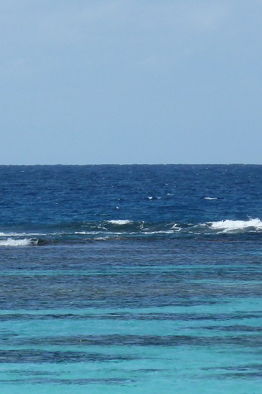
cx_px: -3
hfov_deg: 1.8
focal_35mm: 758
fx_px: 8274
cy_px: 255
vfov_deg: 2.7
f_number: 5.6
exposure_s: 1/400
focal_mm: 49.2
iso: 80
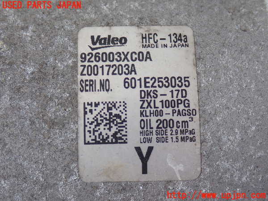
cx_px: 134
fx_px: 480
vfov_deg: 23.7
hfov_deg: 31.2
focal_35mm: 62
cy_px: 100
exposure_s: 1/100
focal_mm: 11.09
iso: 200
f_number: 3.6
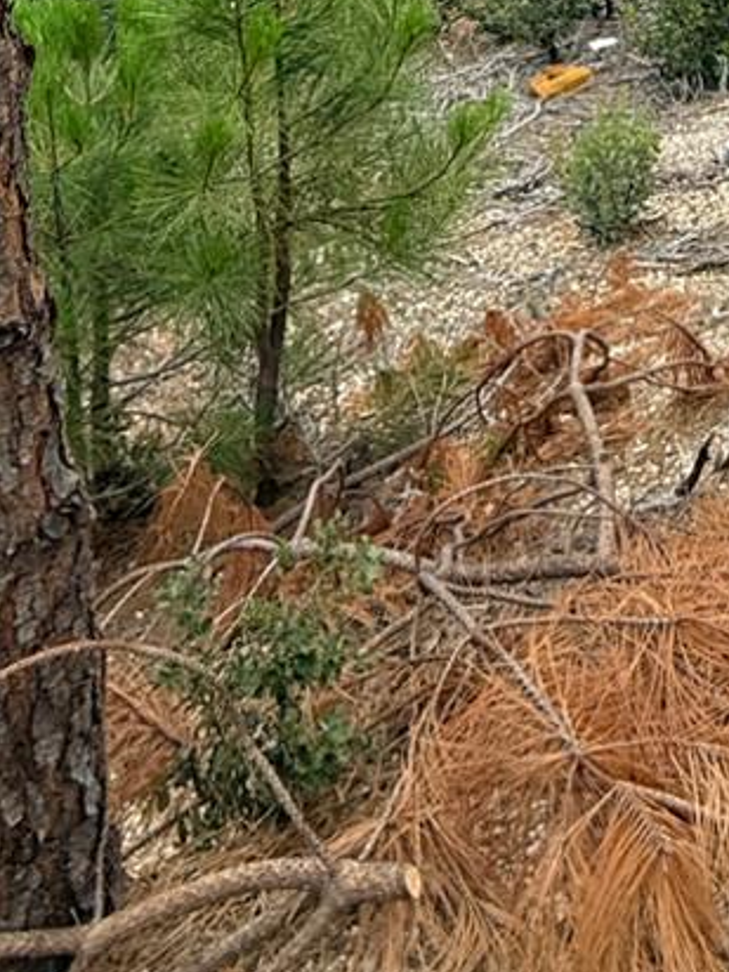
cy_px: -451
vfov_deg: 27.3
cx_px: 681
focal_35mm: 51
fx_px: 1432
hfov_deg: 27.4
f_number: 2.2
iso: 64
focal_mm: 2.22
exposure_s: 1/1125
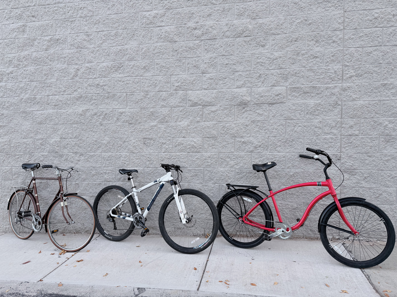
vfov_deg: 56.8
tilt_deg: -4.6
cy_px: 148
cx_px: 198
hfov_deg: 71.6
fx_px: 275
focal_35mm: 24
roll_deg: +0.5
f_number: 1.78
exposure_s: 1/121
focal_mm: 6.76
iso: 80
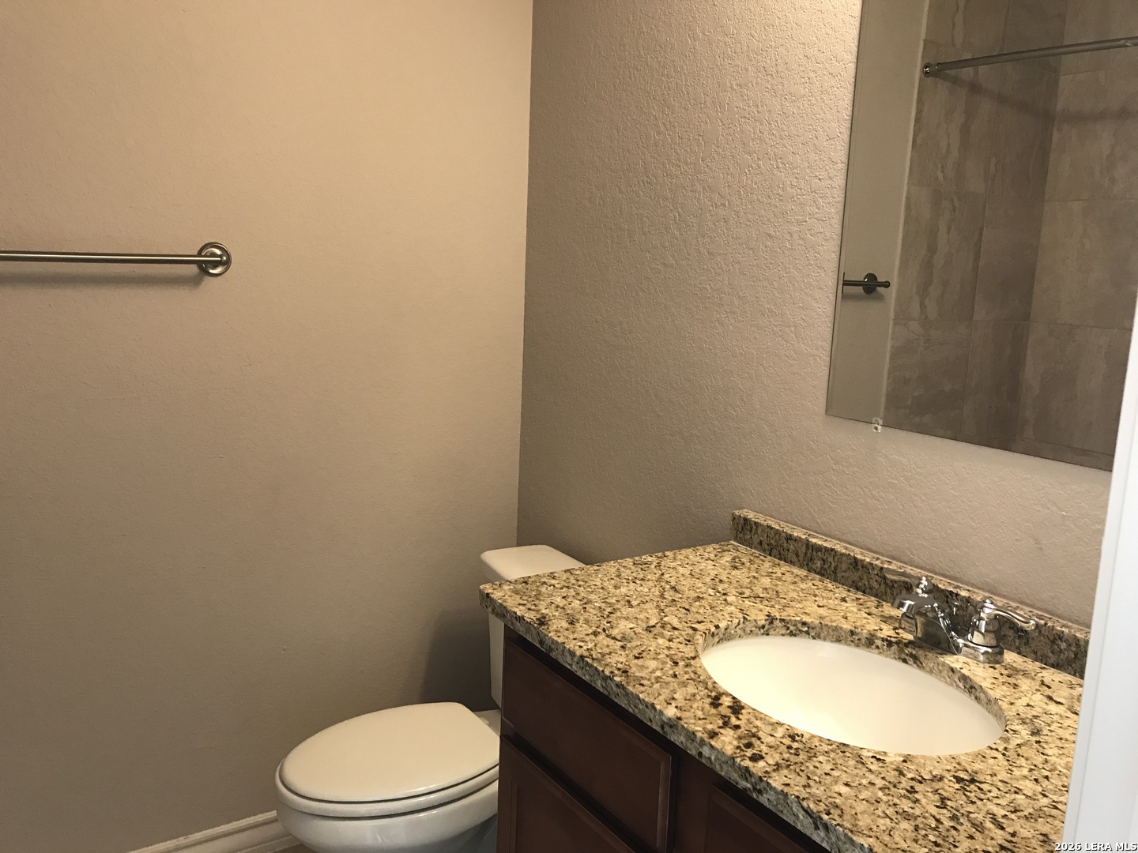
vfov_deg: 49.7
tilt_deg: -9.8
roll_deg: -1.9
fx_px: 920
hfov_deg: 63.4
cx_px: 569
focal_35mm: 28
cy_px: 426
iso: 50
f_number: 1.8
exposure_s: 1/15
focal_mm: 3.99
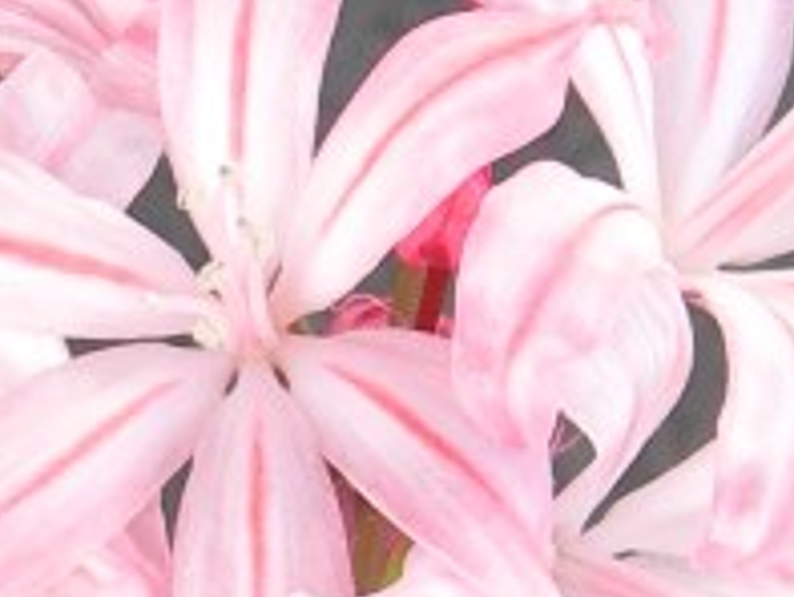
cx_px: 343
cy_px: 359
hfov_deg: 18.9
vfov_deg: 14.2
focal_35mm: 104
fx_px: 2387
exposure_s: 1/68.8
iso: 50
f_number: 2.8
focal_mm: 7.8
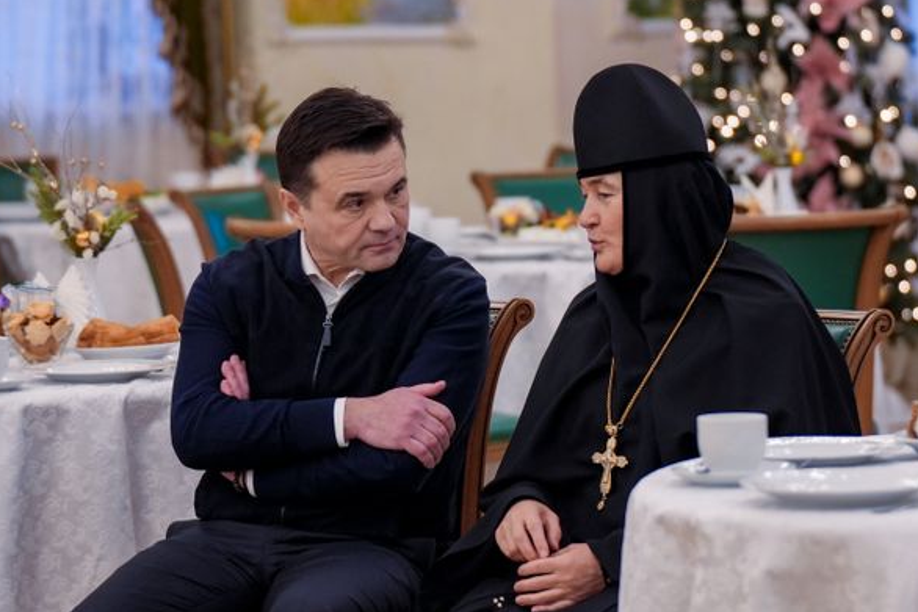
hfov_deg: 11.4
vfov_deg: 7.6
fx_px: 4591
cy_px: 307
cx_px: 507
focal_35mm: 180
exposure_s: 1/320
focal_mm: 101
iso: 1250
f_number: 2.8
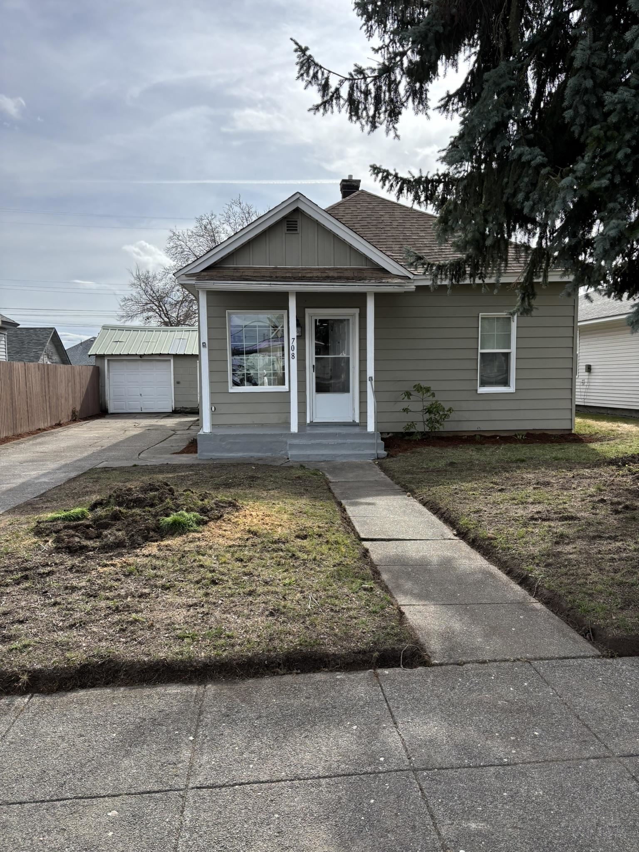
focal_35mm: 26
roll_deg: -0.1
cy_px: 426
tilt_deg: -5.3
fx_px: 640
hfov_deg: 53.1
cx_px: 320
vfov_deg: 67.3
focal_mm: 5.96
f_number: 1.6
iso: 50
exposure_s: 1/2710
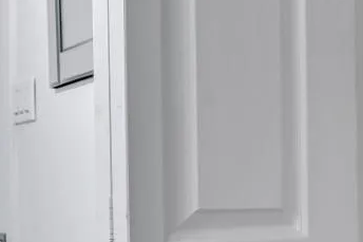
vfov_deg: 19.5
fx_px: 694
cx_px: 550
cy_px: 203
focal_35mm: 69
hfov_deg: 23.3
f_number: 8
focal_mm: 14.6
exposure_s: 1/5
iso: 400
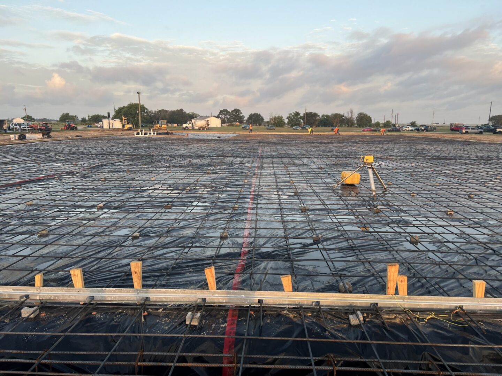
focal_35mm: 26
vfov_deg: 53.1
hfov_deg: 67.3
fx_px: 377
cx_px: 251
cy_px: 188
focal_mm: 5.7
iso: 50
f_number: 1.5
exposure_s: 1/395
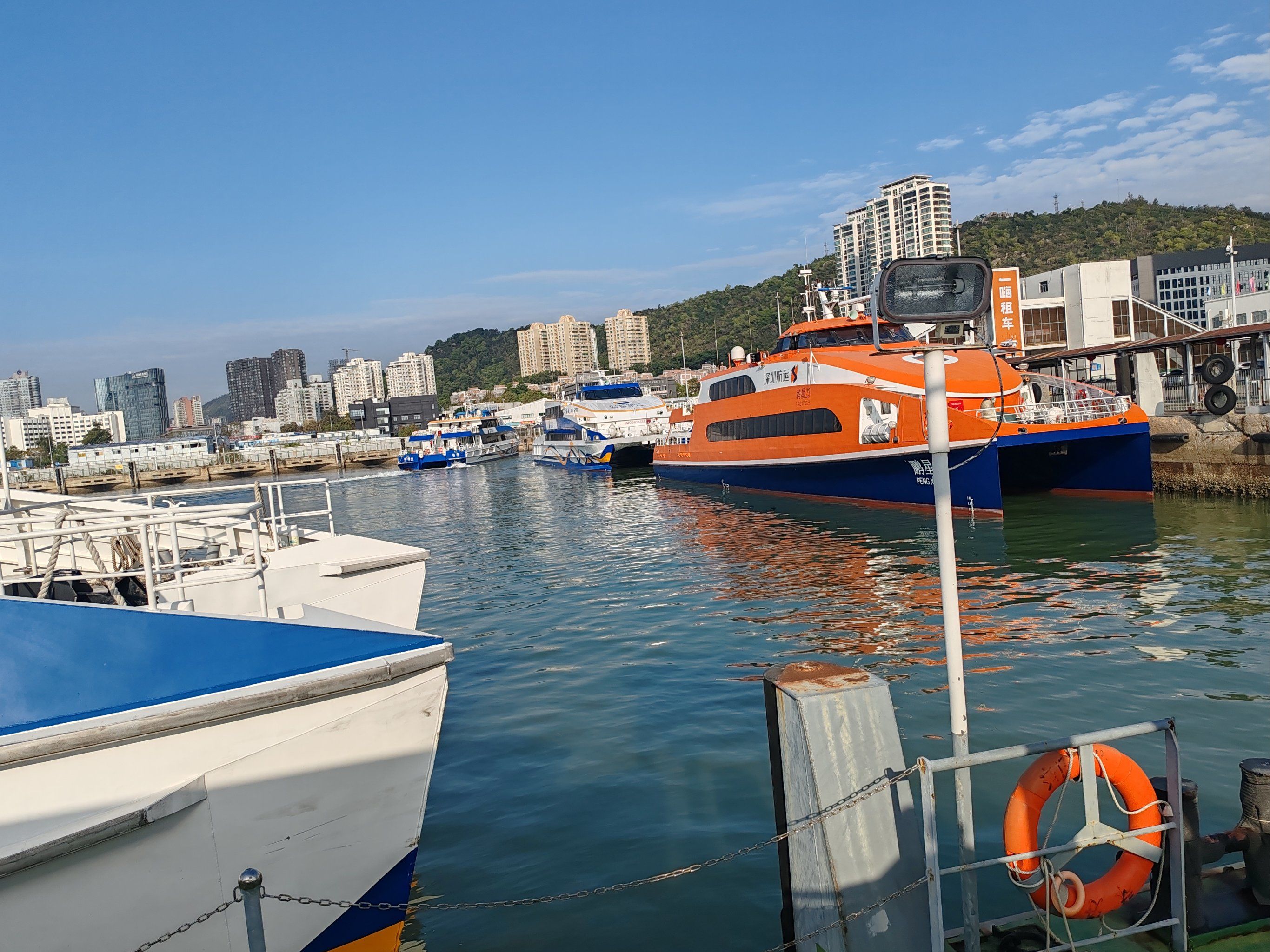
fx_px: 991
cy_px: 476
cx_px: 635
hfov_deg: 65.3
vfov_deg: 51.4
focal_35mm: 27
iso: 125
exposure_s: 1/3333
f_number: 1.9
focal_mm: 6.12
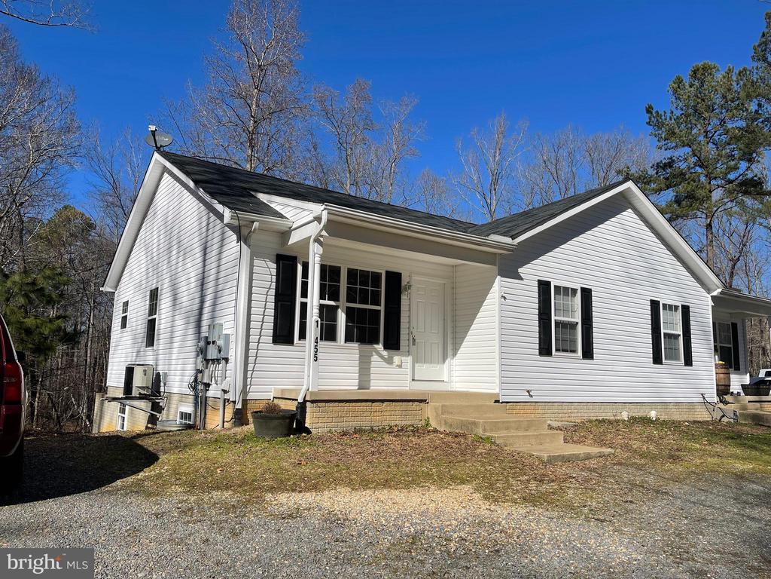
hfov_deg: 67.3
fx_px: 579
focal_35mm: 26
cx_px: 386
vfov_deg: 53.1
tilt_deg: +7.3
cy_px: 290
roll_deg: -1.4
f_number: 1.6
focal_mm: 5.1
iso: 32
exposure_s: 1/5618
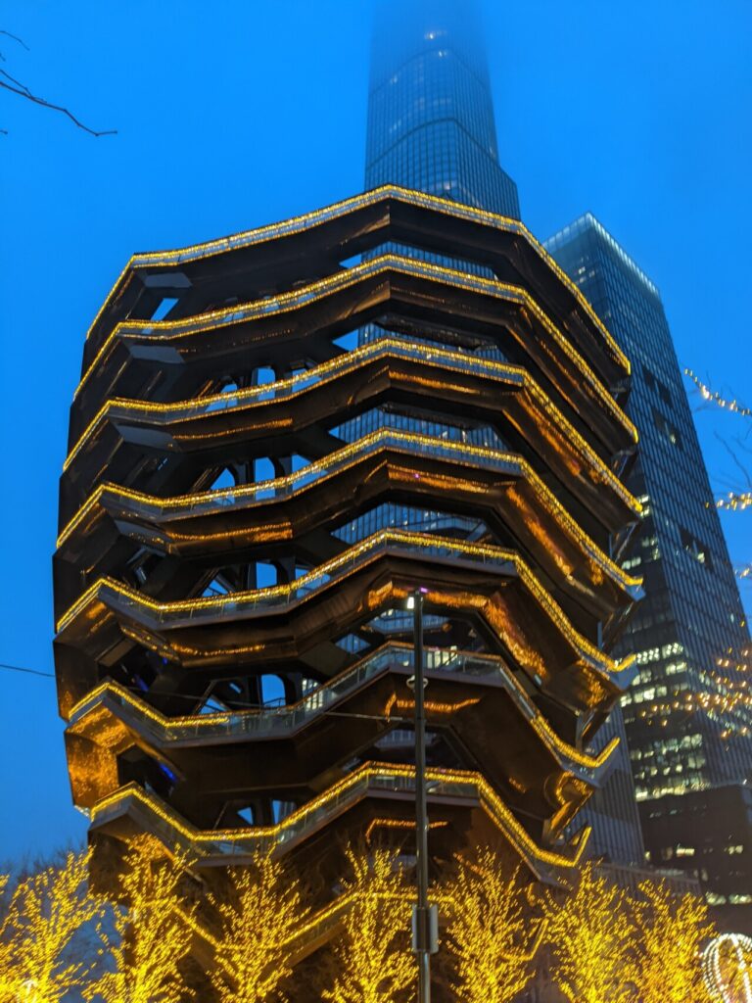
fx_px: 782
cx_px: 376
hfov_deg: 51.4
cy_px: 502
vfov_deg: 65.3
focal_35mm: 27
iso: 91
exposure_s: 1/24
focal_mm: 4.44
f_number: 1.8
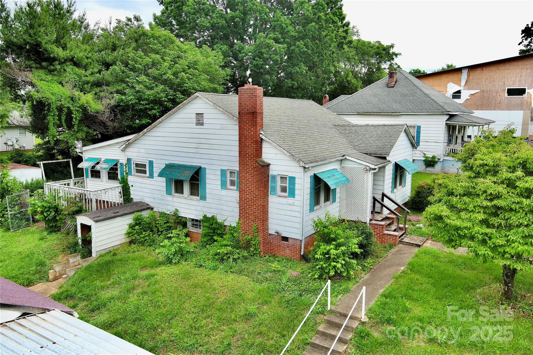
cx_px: 266
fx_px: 429
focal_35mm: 29
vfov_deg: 45.0
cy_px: 178
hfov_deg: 63.7
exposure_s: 1/574
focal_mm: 10.57
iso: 100
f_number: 2.8
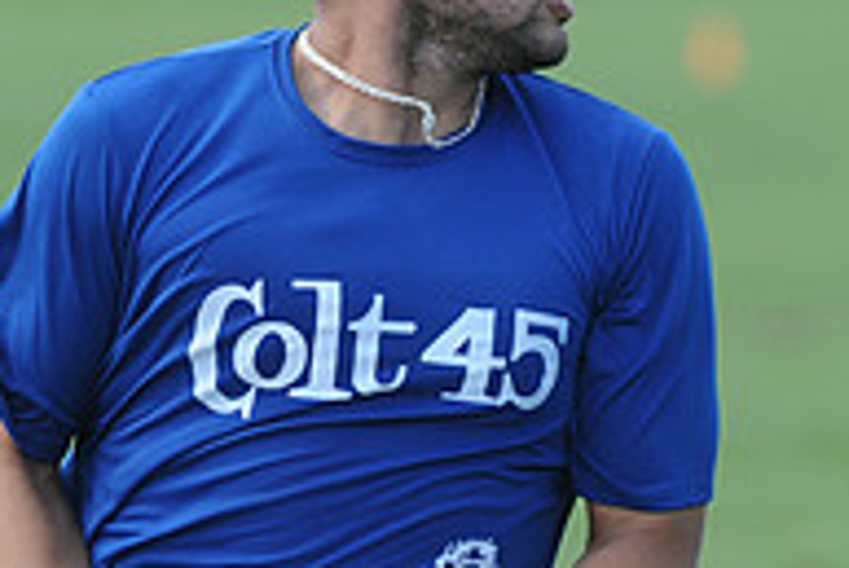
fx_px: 14361
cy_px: 425
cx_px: 515
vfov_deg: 2.3
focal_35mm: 609
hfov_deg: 3.4
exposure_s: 1/800
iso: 200
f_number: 2.8
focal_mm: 135
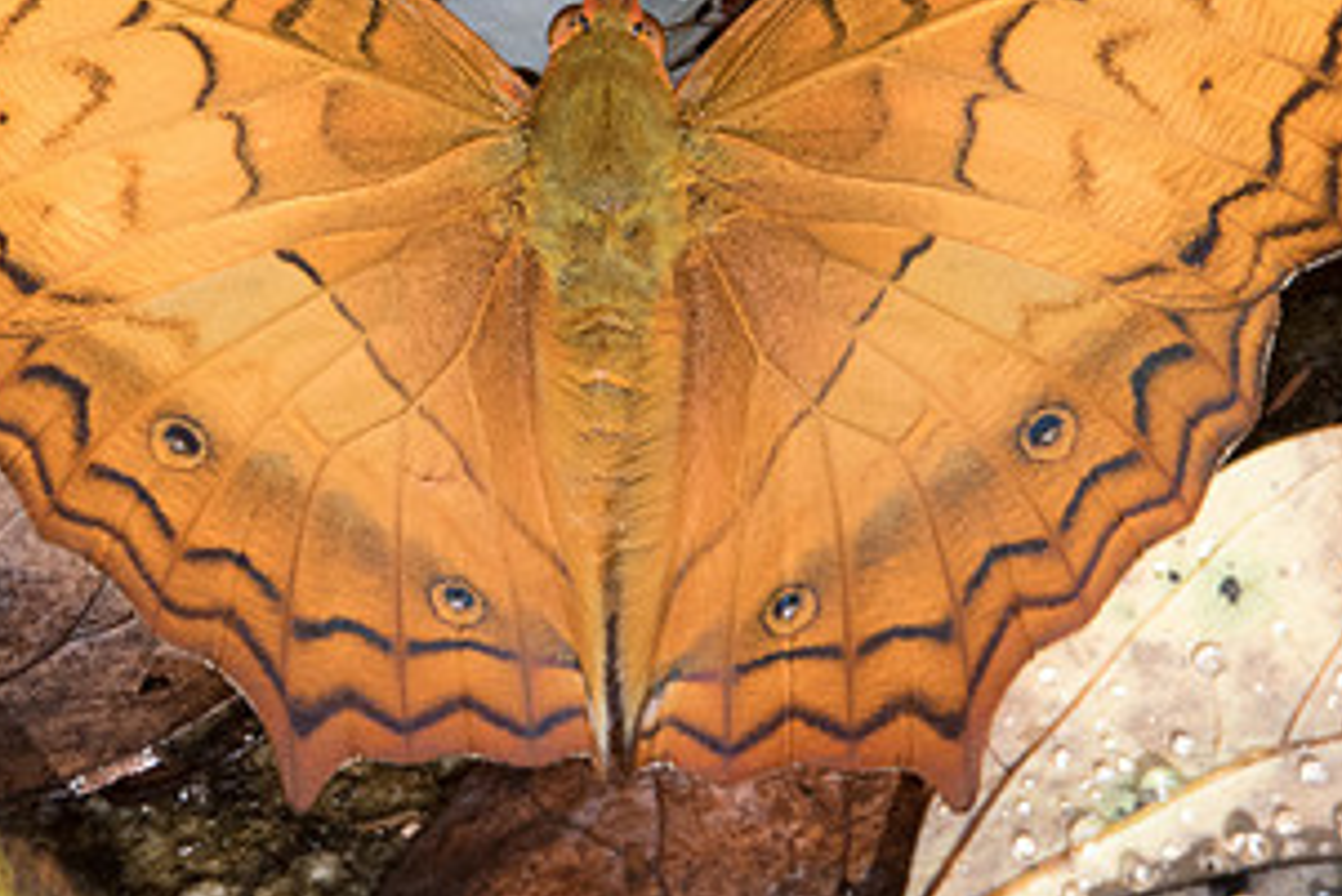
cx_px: 553
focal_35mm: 1378
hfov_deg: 1.5
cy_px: 145
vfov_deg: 1.0
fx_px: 51391
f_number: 18
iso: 1000
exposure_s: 1/250
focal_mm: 400
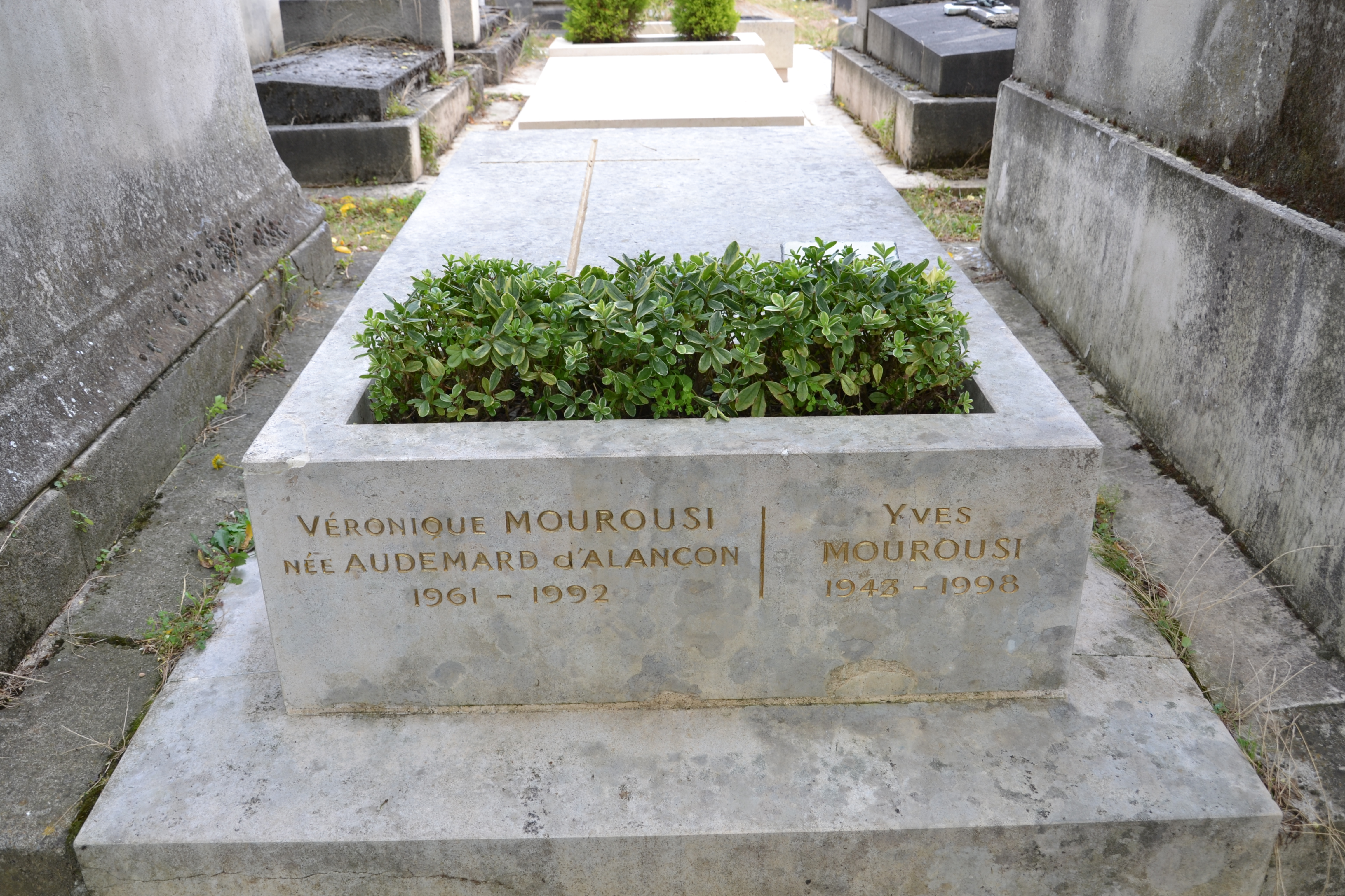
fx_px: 1177
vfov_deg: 41.7
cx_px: 672
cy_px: 448
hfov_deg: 59.5
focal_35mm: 32
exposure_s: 1/80
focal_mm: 21
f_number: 6.3
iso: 100
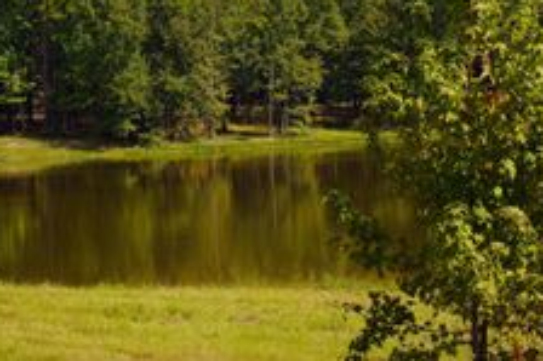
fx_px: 1447
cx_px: 128
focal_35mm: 96
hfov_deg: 21.1
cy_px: 185
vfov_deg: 14.2
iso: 400
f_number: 8
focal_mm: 43
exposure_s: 1/400
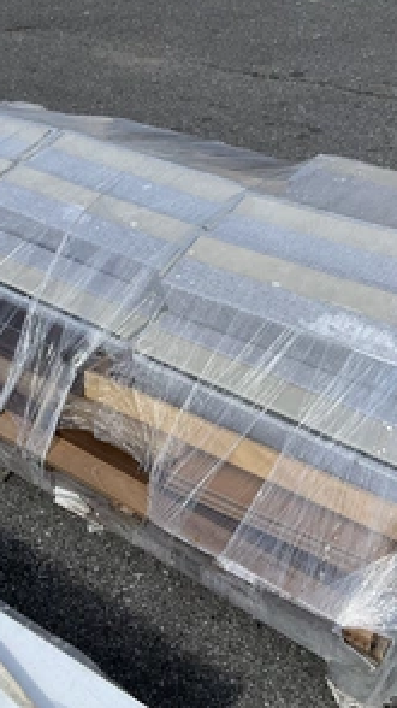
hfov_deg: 27.6
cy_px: 349
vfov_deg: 47.4
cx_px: 161
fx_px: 806
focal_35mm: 43
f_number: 1.8
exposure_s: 1/2427
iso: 25
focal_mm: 3
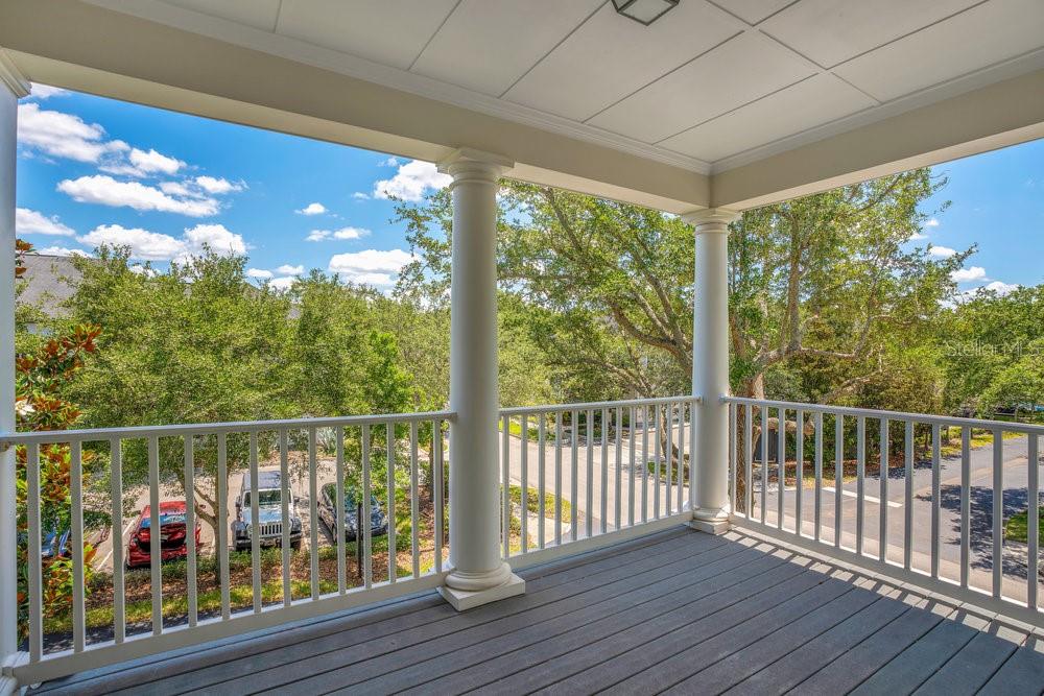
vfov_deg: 73.8
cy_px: 348
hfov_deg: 96.7
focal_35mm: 16
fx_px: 464
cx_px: 522
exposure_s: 1/320
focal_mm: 16
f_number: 5.6
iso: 100
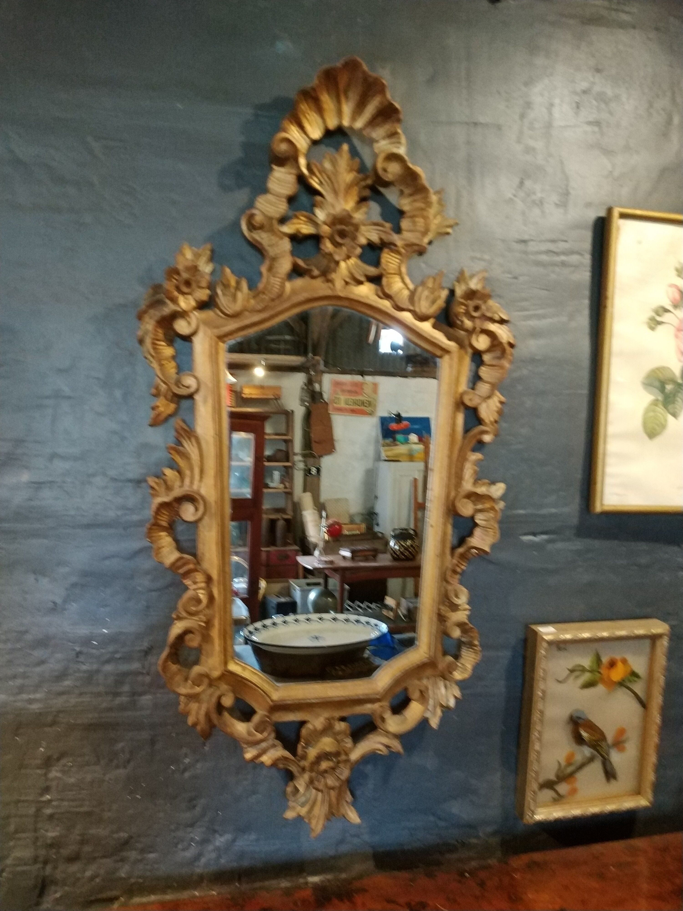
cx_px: 342
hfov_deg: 56.8
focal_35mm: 24
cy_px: 456
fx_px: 631
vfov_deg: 71.6
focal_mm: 3.94
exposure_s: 1/20
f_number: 1.9
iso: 800
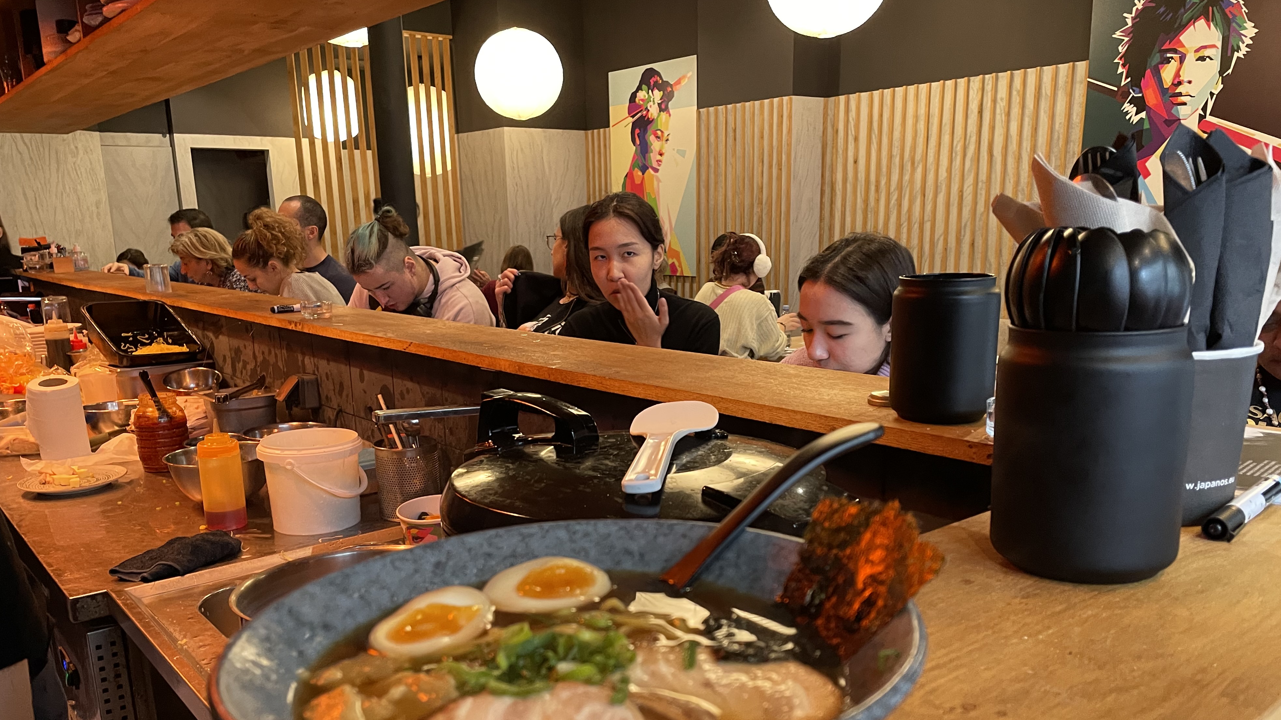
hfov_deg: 66.1
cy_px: 474
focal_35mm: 29
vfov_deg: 39.7
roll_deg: +1.8
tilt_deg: -12.7
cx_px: 651
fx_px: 985
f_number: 1.6
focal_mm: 4.2
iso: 320
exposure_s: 1/50
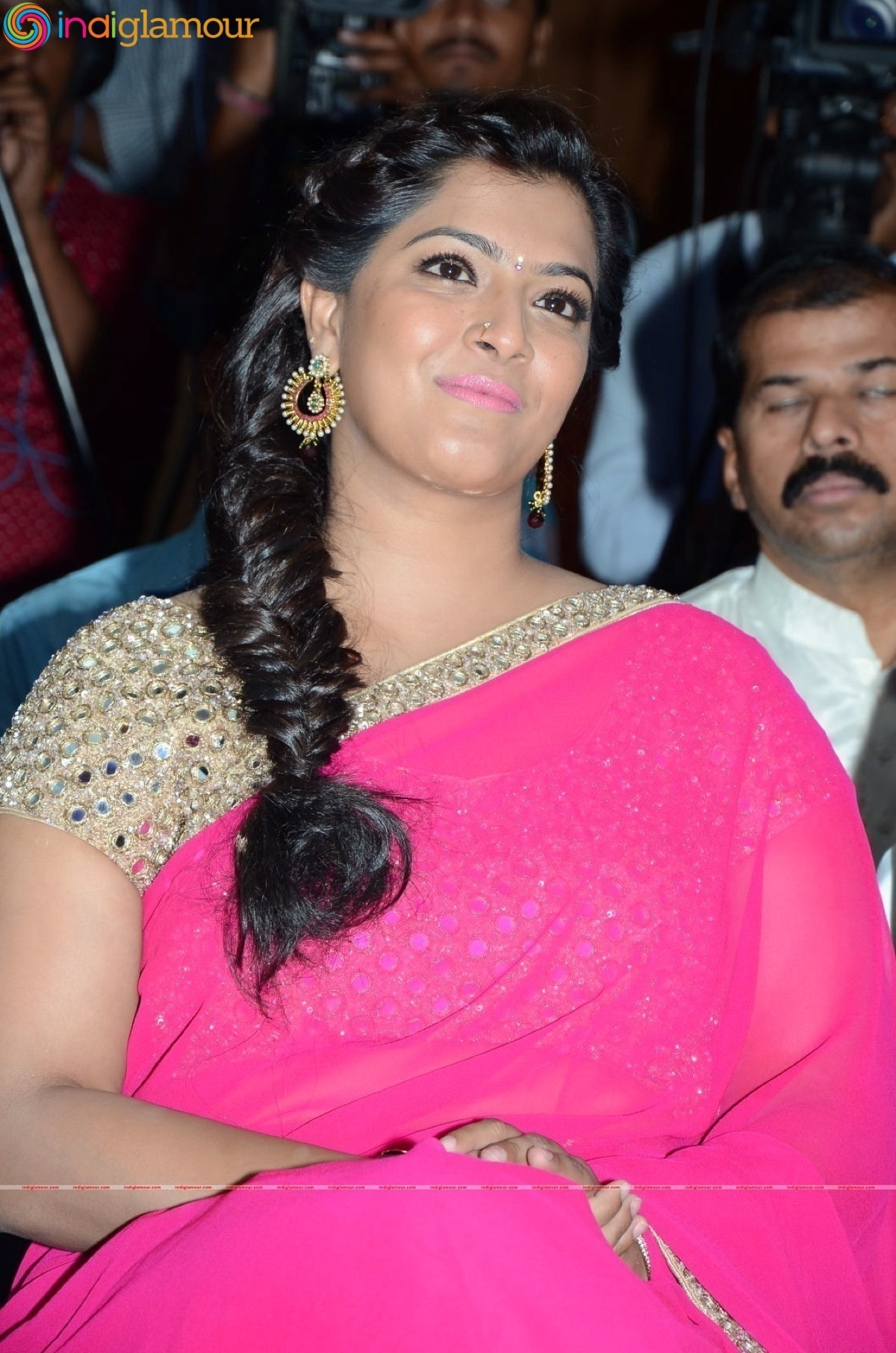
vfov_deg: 13.1
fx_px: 5909
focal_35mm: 158
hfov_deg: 8.7
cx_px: 448
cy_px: 676
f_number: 6.3
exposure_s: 1/125
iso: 500
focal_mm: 105
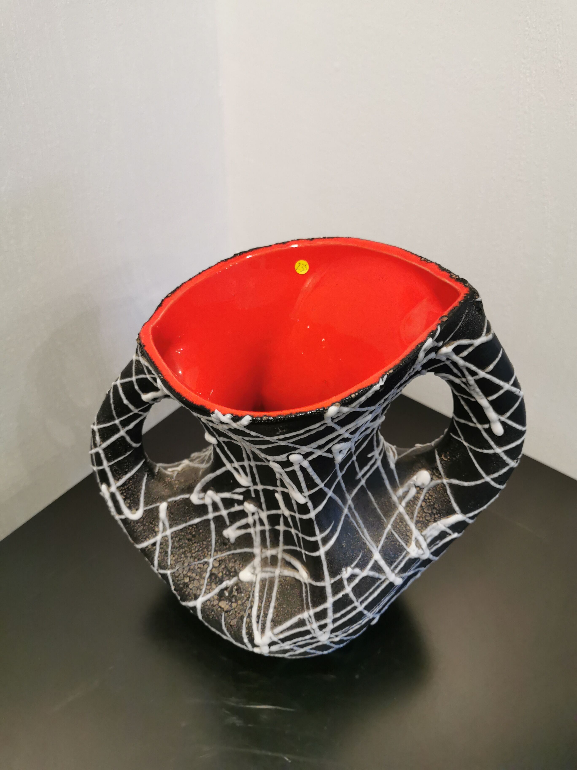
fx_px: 600
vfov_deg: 65.3
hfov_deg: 51.4
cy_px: 385
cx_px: 288
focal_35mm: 27
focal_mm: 5.58
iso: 200
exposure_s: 1/50
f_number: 1.8
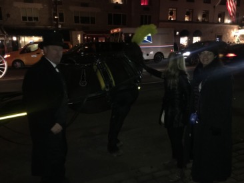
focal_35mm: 29
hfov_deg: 61.7
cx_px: 122
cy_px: 92
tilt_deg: -12.7
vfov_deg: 48.2
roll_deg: +0.2
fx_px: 204
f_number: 2.2
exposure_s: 1/16
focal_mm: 4.15
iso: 250
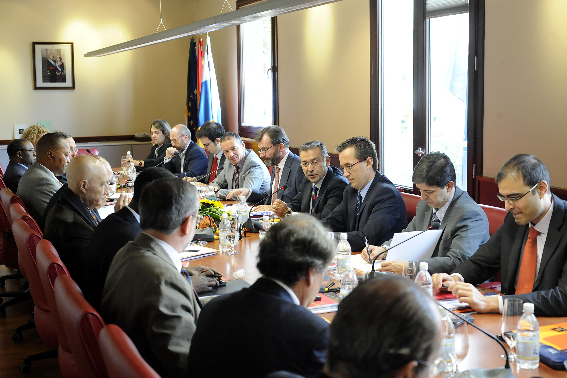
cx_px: 284
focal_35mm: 50
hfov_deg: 39.6
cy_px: 189
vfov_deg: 27.0
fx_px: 787
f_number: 5.6
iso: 3200
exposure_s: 1/160
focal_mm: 50
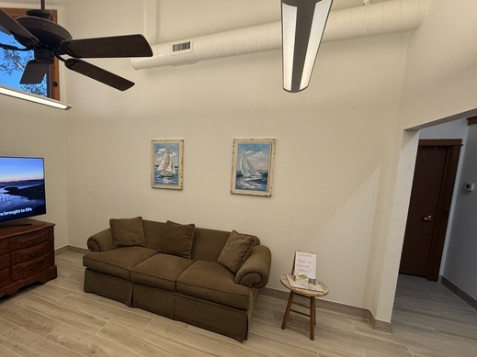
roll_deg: -1.2
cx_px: 178
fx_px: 248
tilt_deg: -8.0
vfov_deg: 71.4
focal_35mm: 18
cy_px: 194
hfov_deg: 86.0
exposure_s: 1/60
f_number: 2.2
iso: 200
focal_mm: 2.22
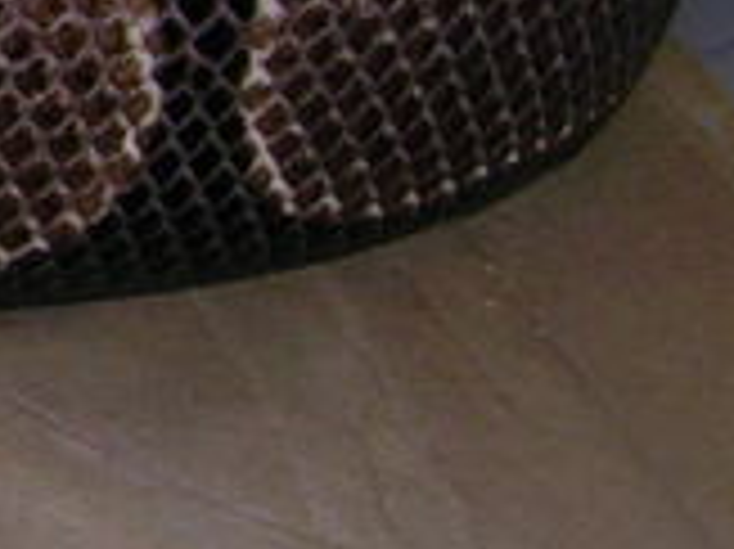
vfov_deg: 6.2
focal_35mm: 239
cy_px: -18
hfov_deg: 7.4
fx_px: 5064
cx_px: -1387
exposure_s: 1/60.1
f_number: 2.8
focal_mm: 5.8
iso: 50
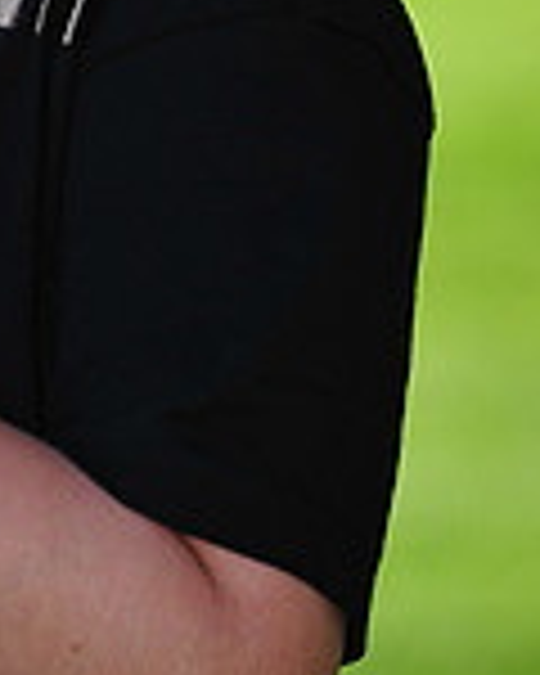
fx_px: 11267
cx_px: -194
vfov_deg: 3.4
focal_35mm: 564
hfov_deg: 2.7
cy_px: -387
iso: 200
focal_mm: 155
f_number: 4.5
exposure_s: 1/800
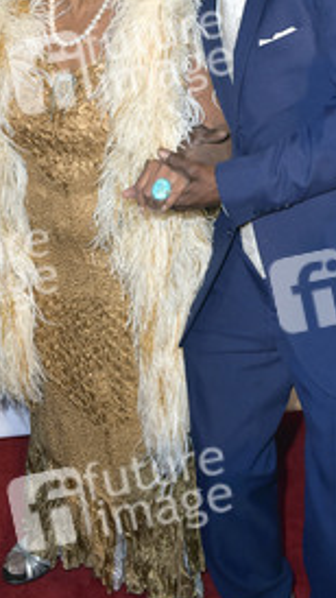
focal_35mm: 49
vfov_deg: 41.2
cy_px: 172
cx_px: 184
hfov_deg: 24.4
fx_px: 777
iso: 400
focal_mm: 32
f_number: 6.3
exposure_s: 1/320
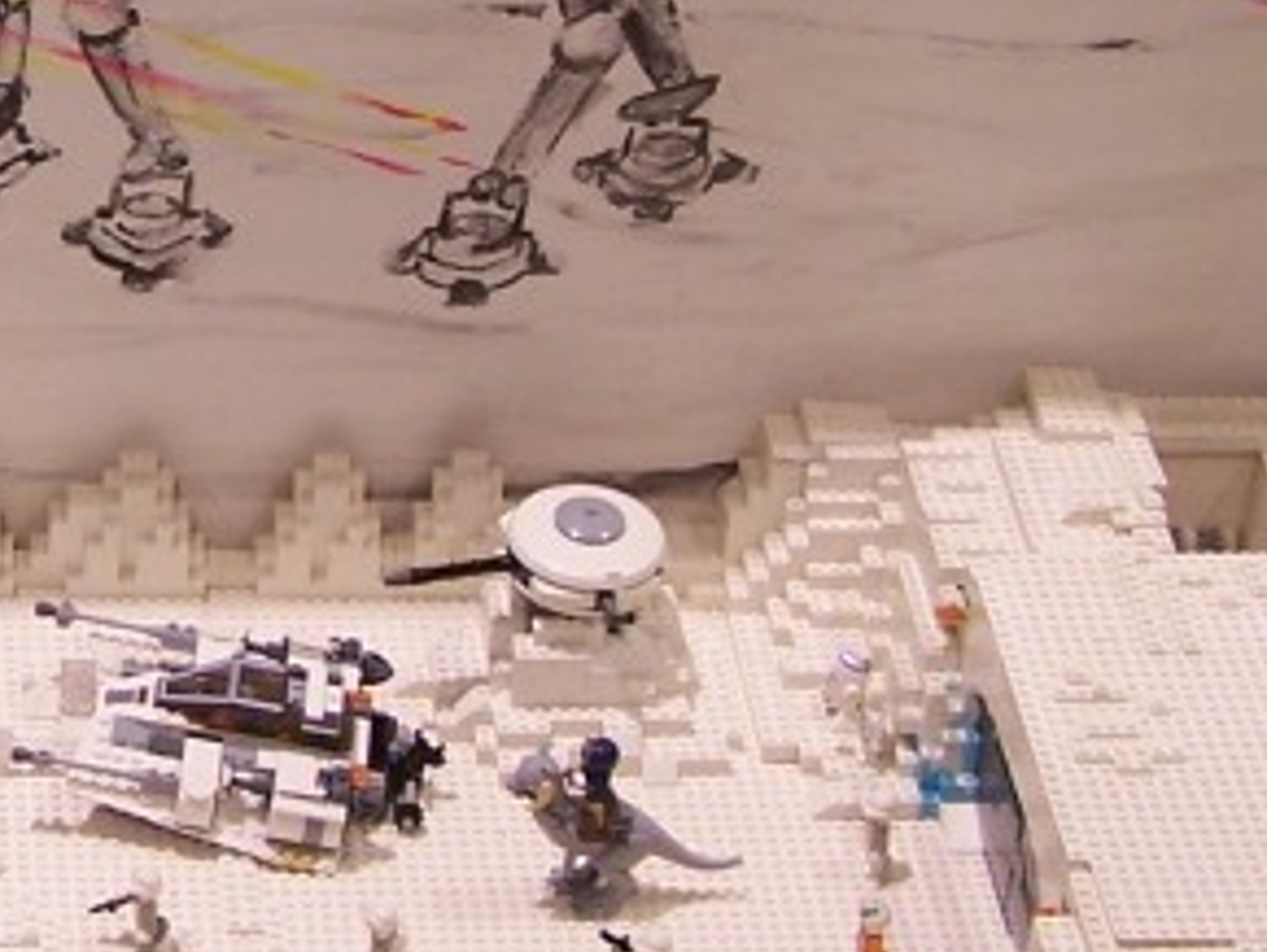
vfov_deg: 11.1
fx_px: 4909
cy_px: 245
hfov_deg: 14.4
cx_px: -57
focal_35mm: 134
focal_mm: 6.3
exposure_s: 1/10
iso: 80
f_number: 2.8
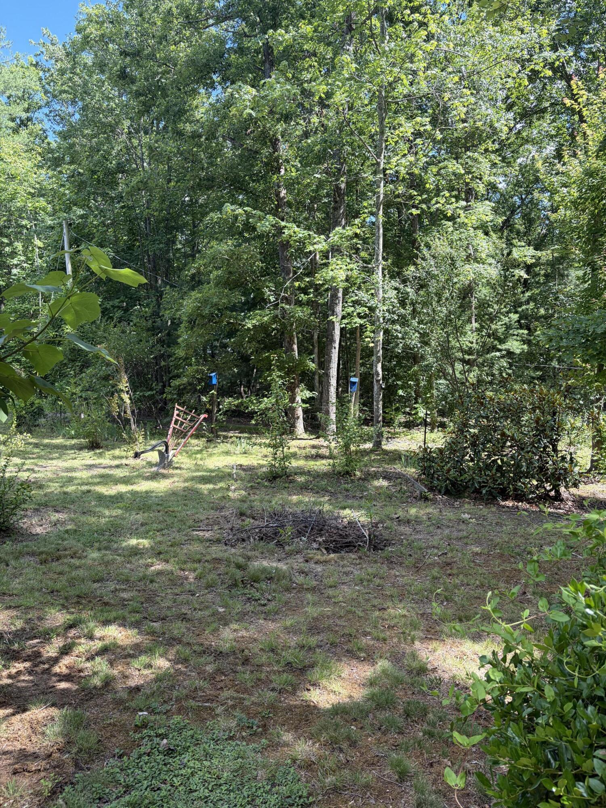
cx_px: 303
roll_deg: +0.6
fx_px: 607
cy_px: 404
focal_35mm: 26
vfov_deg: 67.3
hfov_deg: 53.1
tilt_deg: -5.2
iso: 50
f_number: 1.6
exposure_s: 1/397
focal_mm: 5.96
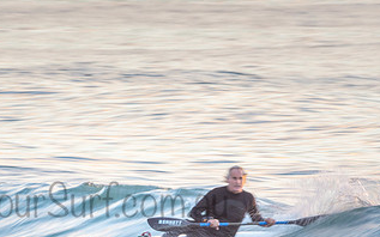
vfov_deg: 0.9
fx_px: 14475
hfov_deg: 1.5
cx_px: 101
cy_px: 190
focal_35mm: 1398
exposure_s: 1/20
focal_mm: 500
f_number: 13
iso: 100
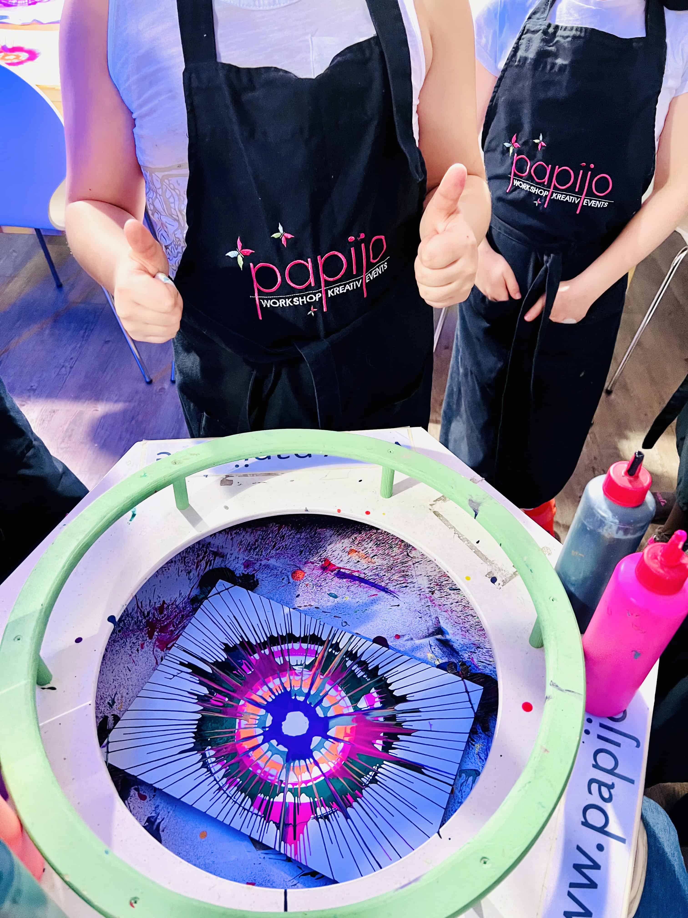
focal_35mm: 26
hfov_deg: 53.1
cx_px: 344
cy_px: 459
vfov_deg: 67.3
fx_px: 689
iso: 400
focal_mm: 5.7
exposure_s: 1/33
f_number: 1.5
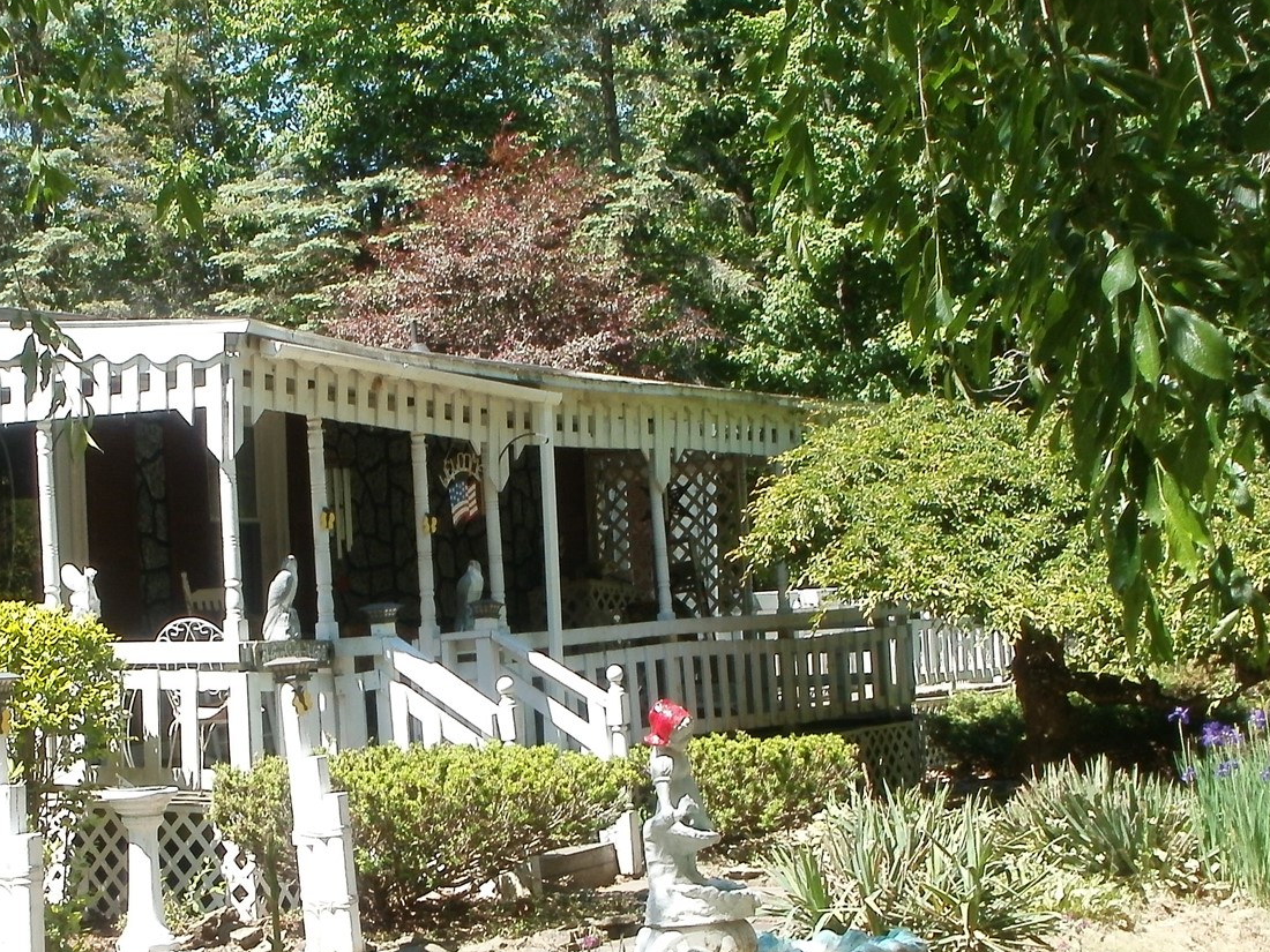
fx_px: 2458
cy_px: 540
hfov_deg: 28.7
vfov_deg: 21.9
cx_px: 388
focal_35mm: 67
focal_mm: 6.3
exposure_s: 1/125
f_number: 5.6
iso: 100
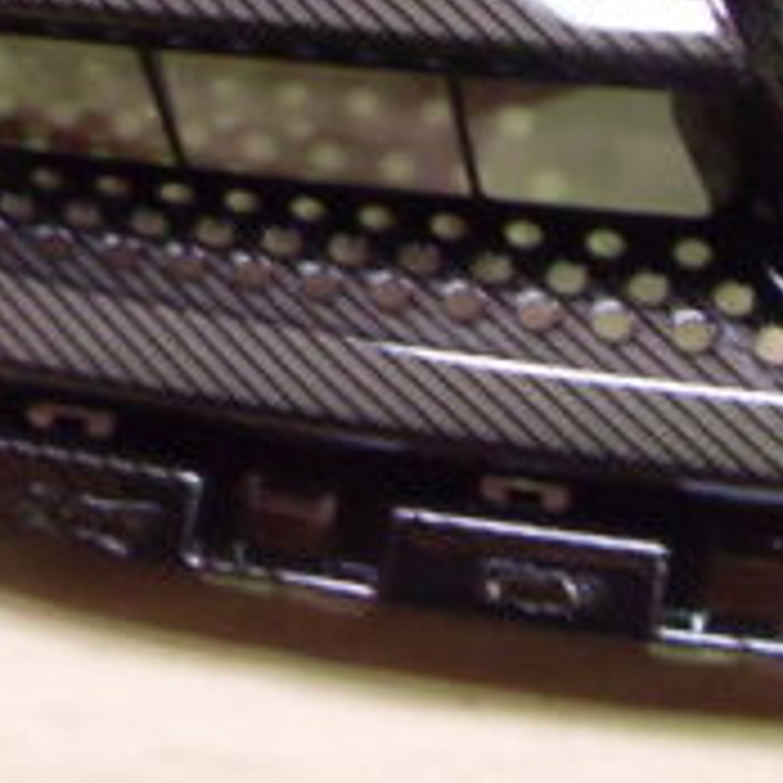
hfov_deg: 12.1
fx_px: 3634
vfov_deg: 11.6
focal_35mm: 142
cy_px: -477
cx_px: 882
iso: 200
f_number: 2.8
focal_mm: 6.3
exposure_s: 1/15
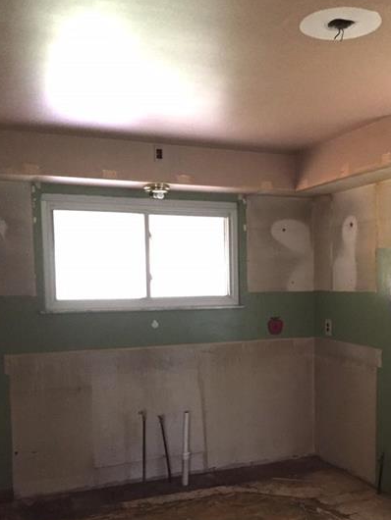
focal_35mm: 42
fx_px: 632
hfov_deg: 33.9
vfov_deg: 44.4
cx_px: 273
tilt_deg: -3.8
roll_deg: +0.7
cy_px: 327
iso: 250
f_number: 2.2
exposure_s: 1/15
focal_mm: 4.15
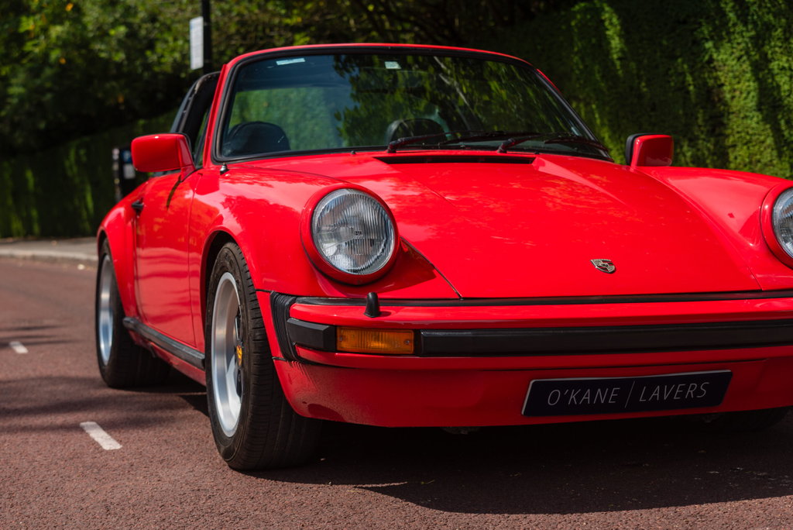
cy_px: 265
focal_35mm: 78
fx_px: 1719
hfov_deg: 26.0
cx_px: 396
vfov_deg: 17.5
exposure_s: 1/80
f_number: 5.6
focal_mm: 78
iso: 100
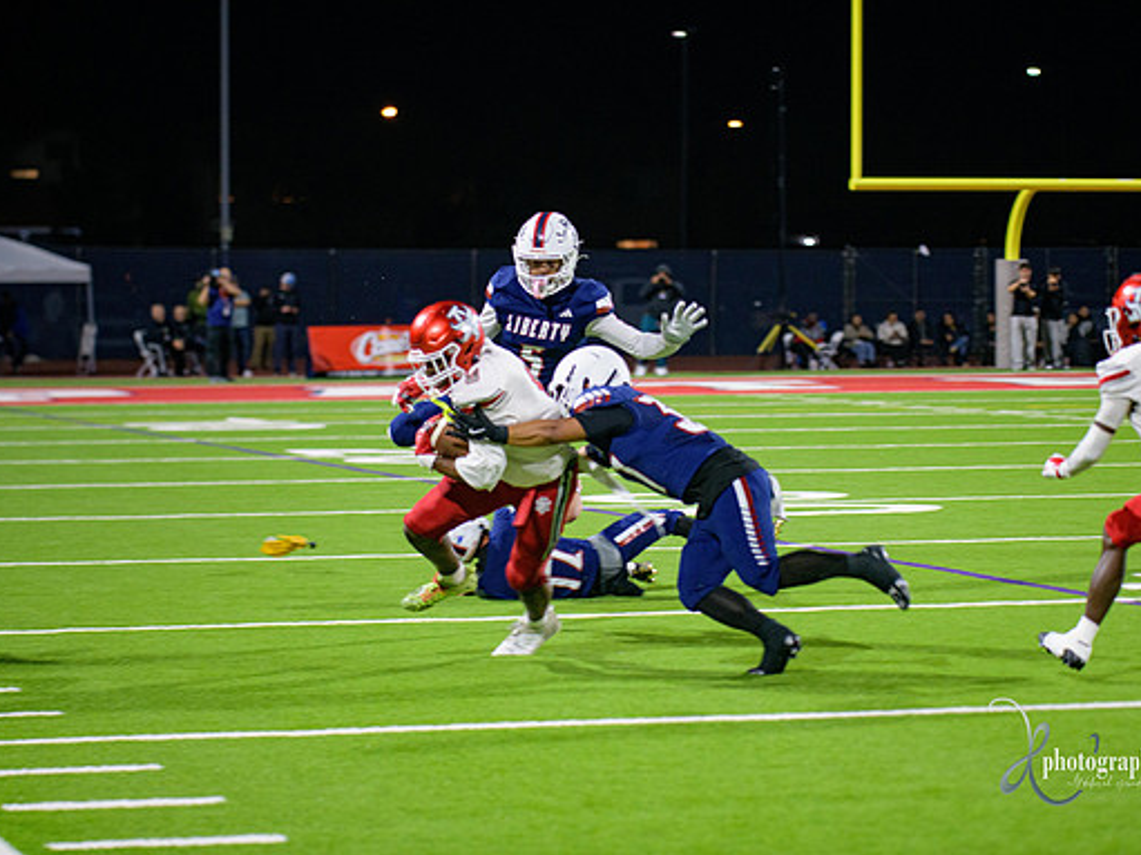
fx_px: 4317
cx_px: 581
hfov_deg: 15.1
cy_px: 430
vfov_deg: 11.3
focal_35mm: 131
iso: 2000
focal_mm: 120
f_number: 2.8
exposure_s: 1/250
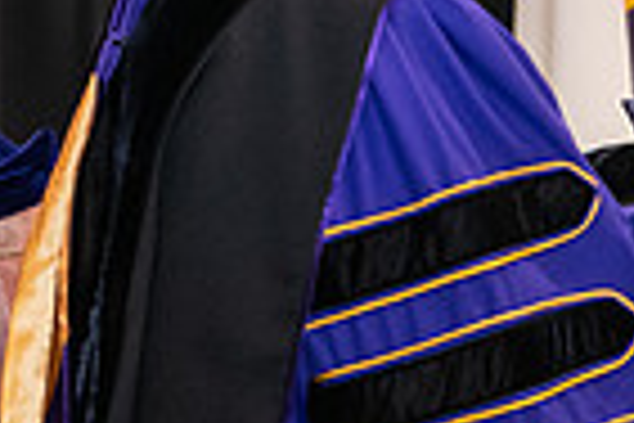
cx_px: 863
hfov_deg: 7.1
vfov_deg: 4.8
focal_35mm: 288
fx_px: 5072
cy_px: 142
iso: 2500
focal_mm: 70
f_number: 5
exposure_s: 1/125
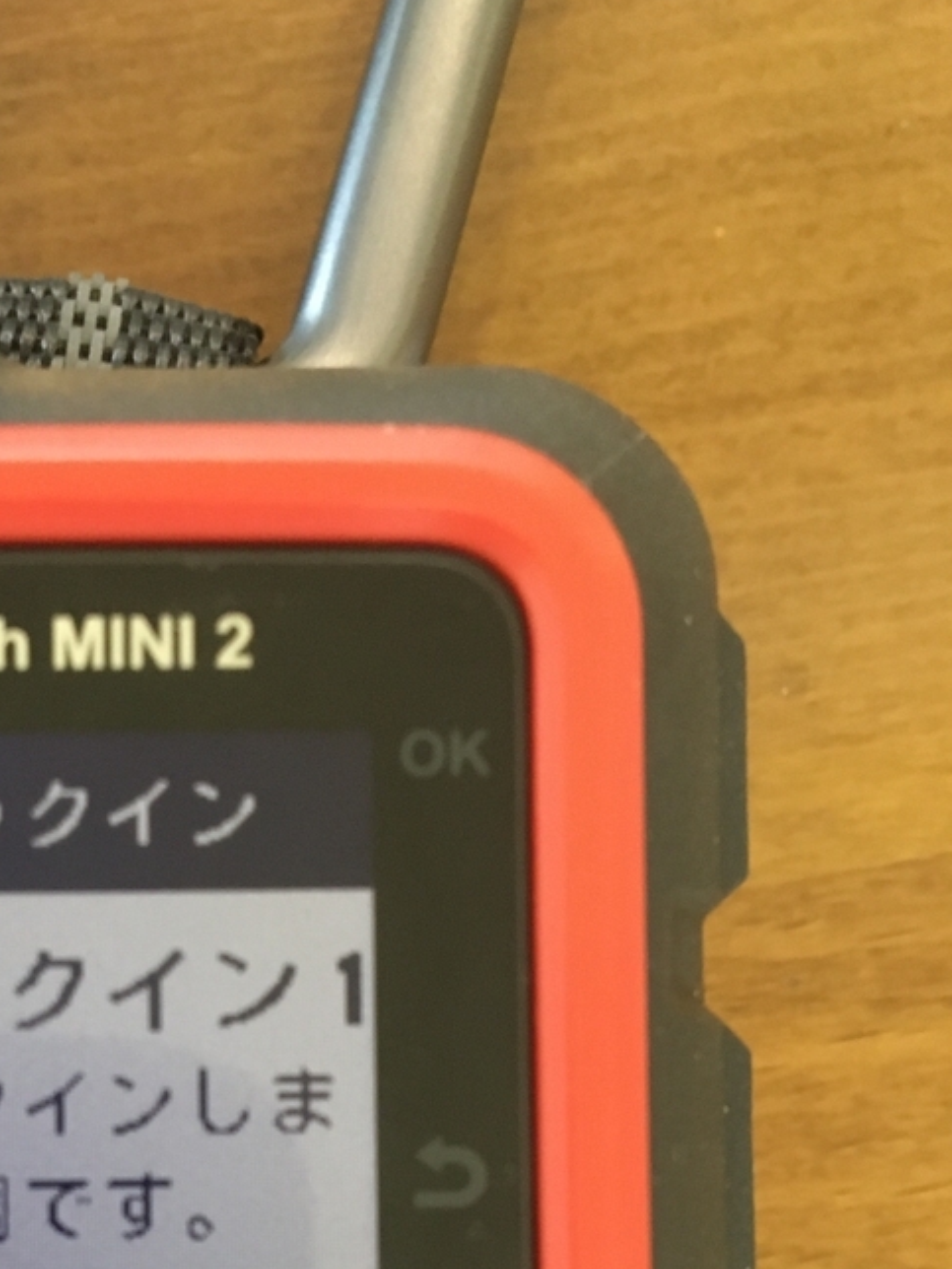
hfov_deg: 26.2
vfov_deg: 33.8
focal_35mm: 54
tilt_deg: -79.7
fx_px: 1980
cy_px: 1113
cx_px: 97
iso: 400
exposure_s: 1/15
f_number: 2.2
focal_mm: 4.15
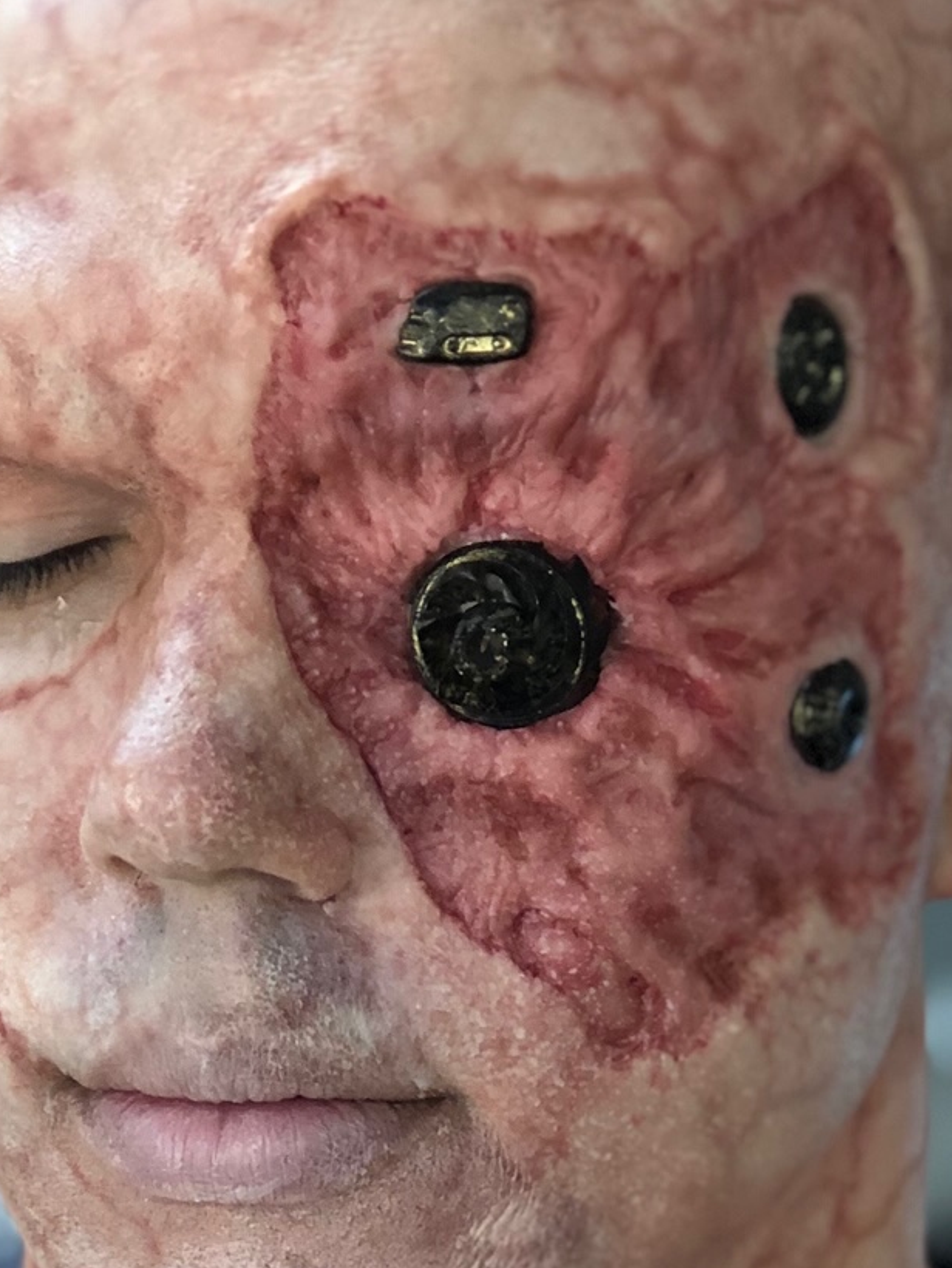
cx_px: 405
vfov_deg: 14.0
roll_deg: +1.8
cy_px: 1135
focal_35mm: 140
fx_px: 5132
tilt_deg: -0.5
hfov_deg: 10.6
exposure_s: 1/60
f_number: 2.8
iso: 80
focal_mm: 6.6
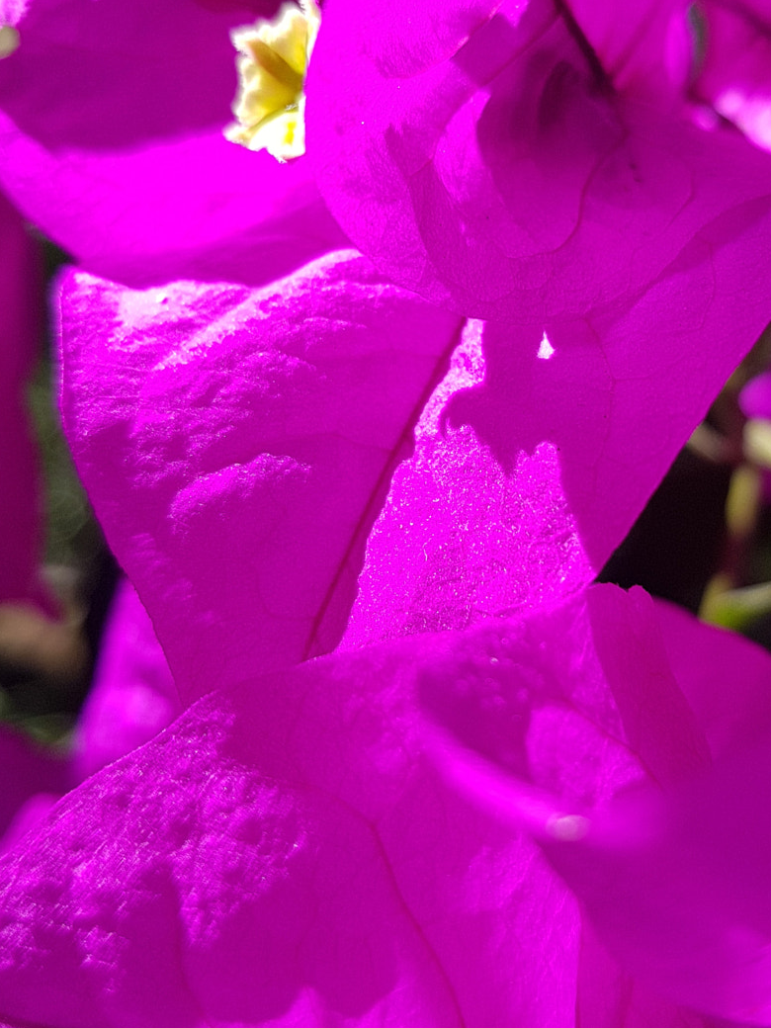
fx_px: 1188
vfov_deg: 46.7
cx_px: 483
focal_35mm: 40
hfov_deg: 35.8
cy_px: 440
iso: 40
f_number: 1.7
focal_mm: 4.2
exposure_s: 1/904
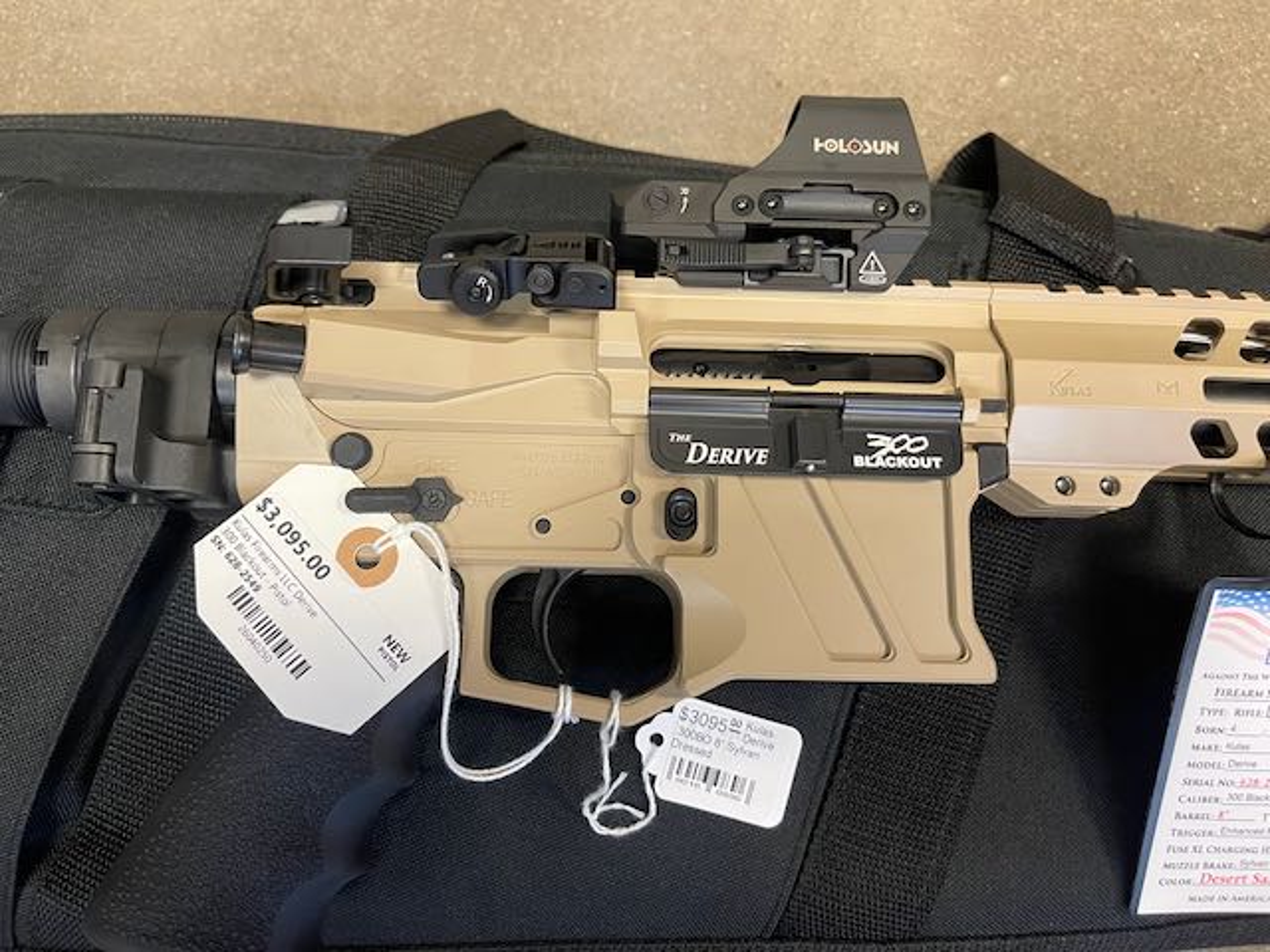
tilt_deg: -77.0
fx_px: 917
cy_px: 476
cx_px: 635
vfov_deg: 54.9
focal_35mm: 25
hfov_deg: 69.4
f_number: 1.6
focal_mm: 5.1
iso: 400
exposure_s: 1/60
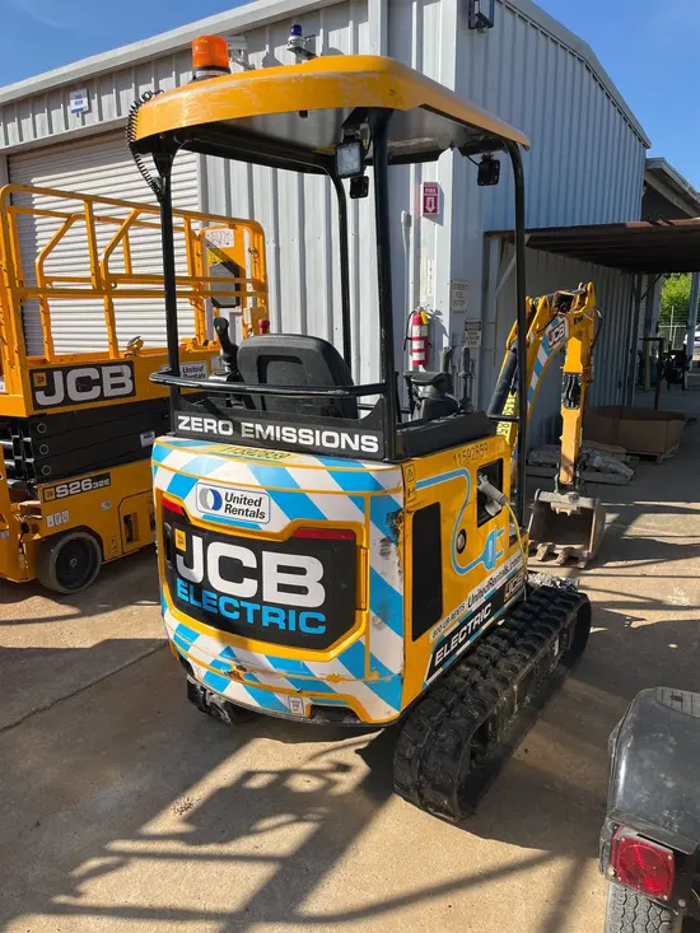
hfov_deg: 53.1
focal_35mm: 26
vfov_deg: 67.3
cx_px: 350
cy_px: 466
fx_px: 701
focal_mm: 5.1
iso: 50
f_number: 1.6
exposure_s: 1/2632
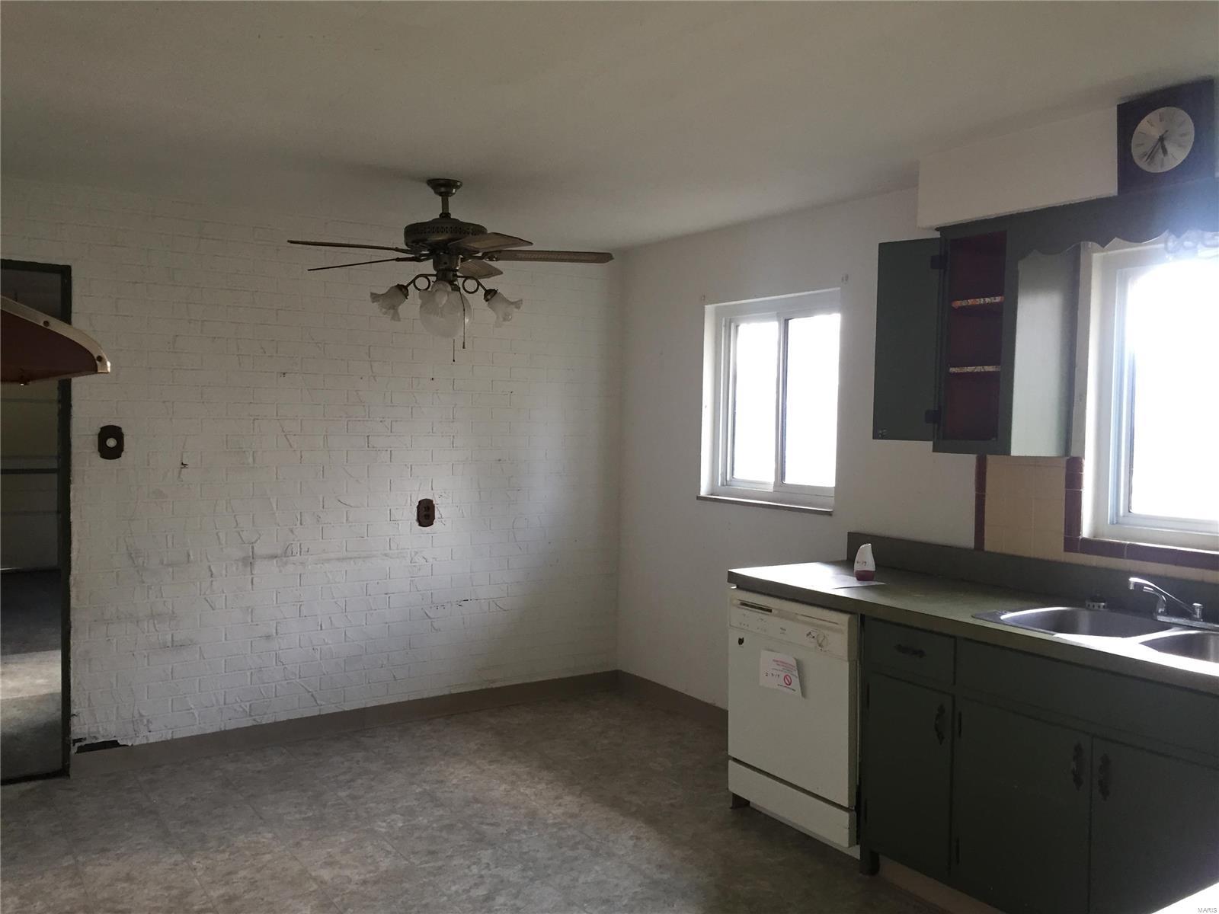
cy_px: 457
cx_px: 610
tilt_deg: -3.4
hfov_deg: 61.7
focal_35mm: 29
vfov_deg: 48.2
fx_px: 1021
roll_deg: -0.5
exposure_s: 1/30
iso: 125
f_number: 2.2
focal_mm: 4.15
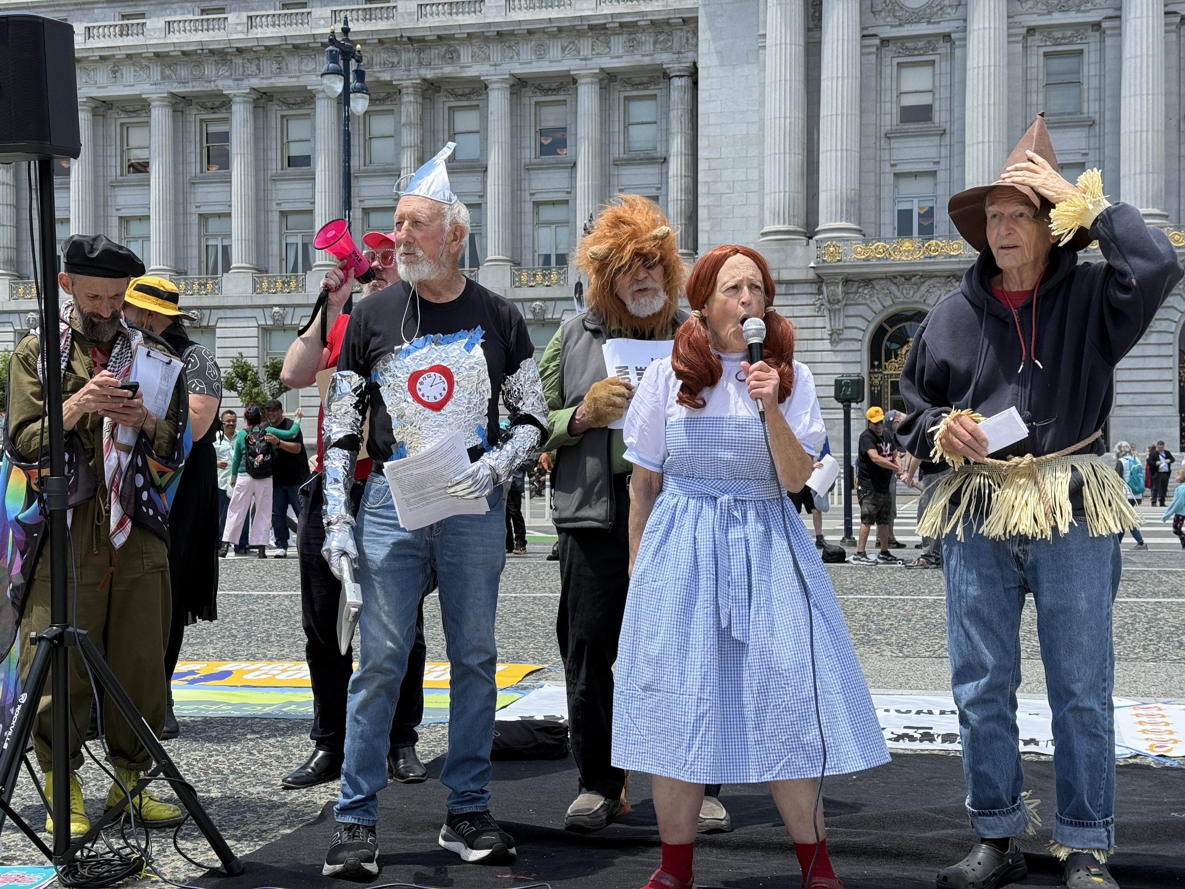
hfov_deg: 39.7
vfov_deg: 30.3
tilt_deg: +1.5
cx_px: 592
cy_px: 444
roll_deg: -0.1
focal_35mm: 48
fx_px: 1643
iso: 64
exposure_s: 1/3378
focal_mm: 6.76
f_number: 1.78
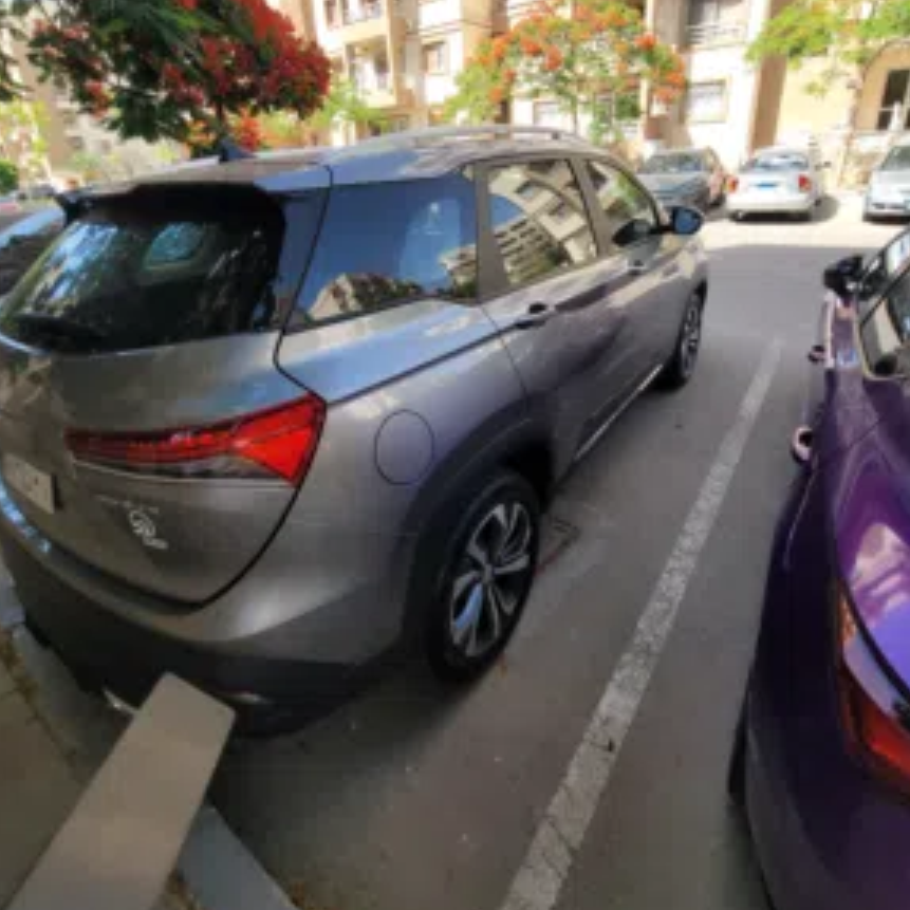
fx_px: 476
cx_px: 450
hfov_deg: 87.4
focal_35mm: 16
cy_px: 374
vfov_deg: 86.6
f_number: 2.2
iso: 64
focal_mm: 2.2
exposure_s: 1/501
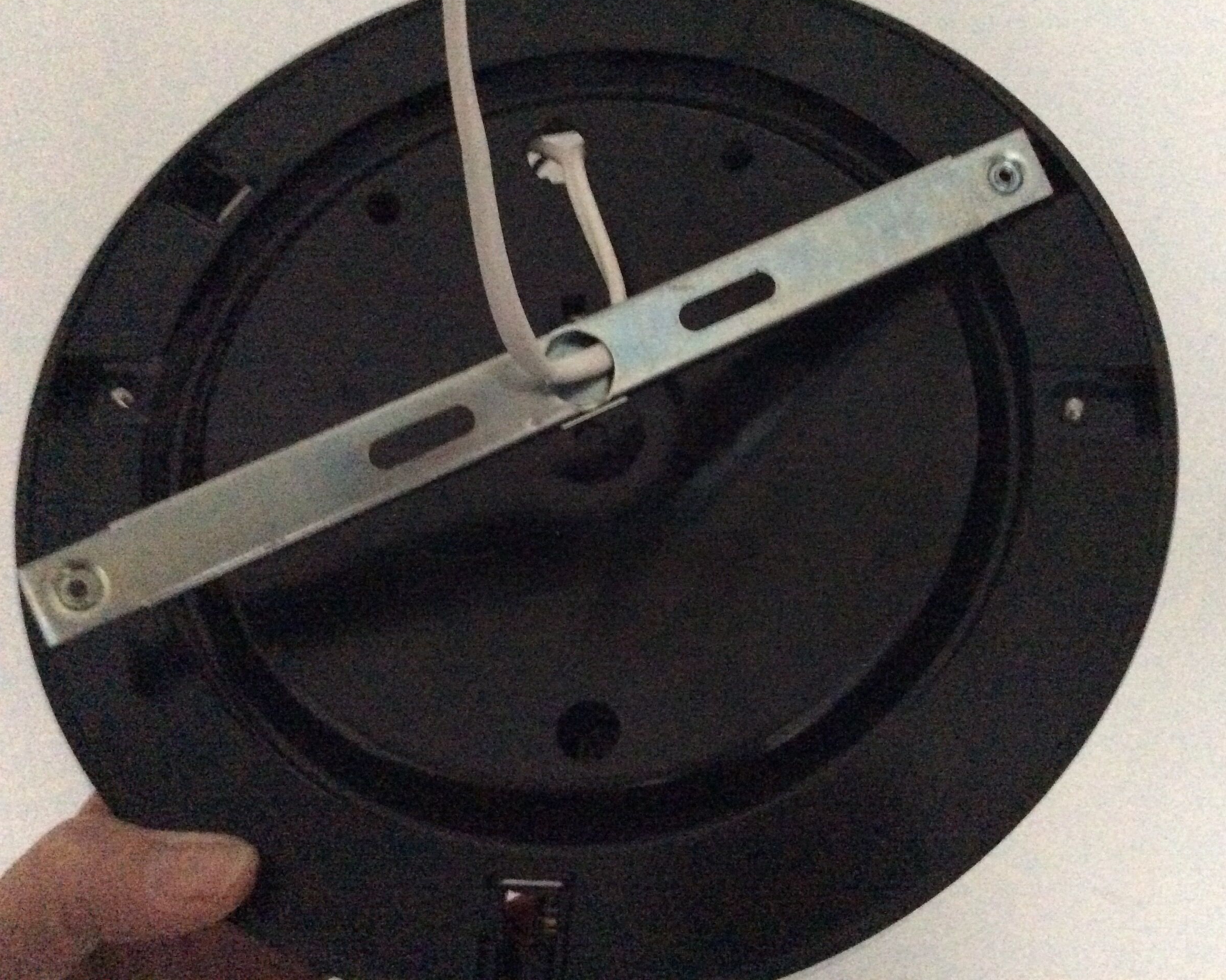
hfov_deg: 52.8
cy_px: 483
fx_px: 1234
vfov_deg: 43.4
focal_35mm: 34
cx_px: 666
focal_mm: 3.3
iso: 800
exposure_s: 1/17
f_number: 2.4
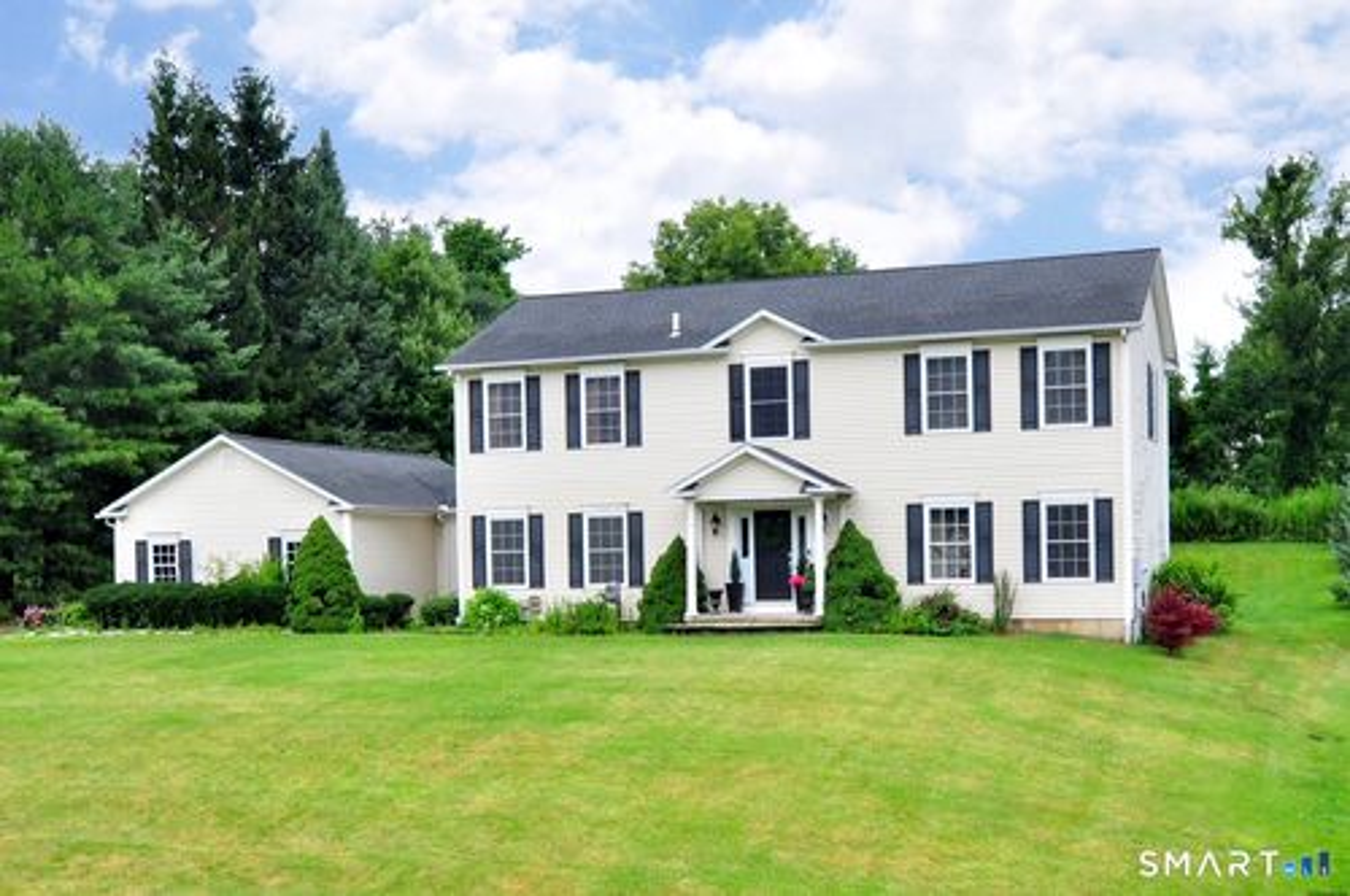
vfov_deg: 43.5
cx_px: 675
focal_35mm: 30
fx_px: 1124
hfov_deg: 62.0
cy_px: 448
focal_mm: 20
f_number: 8
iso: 800
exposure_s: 1/500
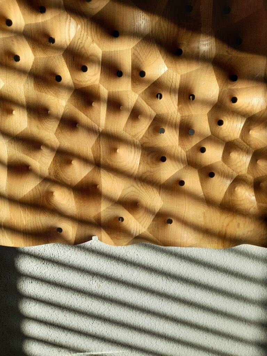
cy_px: 178
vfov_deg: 69.4
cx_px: 134
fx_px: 257
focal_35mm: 25
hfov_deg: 54.9
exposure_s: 1/252
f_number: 2
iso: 20
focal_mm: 4.6
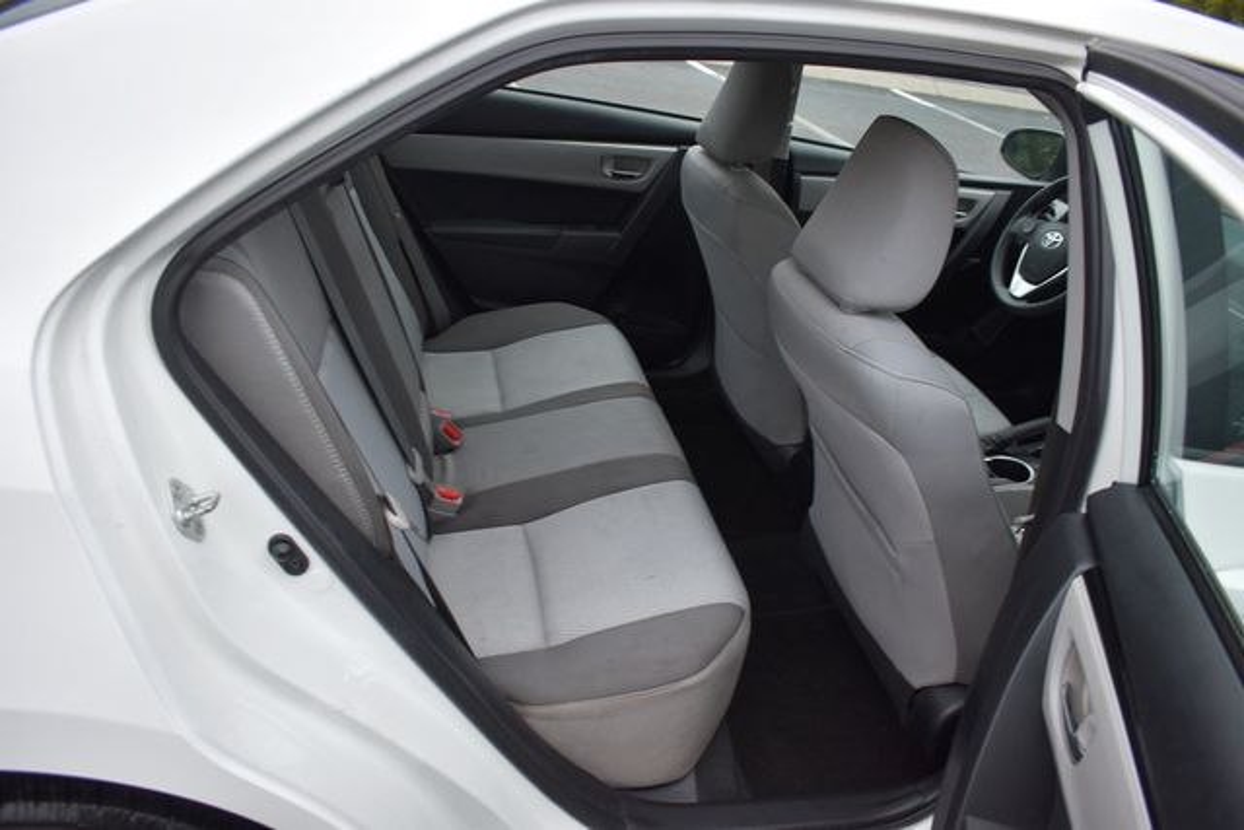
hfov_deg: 67.4
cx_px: 622
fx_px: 933
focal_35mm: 27
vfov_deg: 48.0
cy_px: 415
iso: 400
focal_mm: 18
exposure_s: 1/250
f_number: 3.5
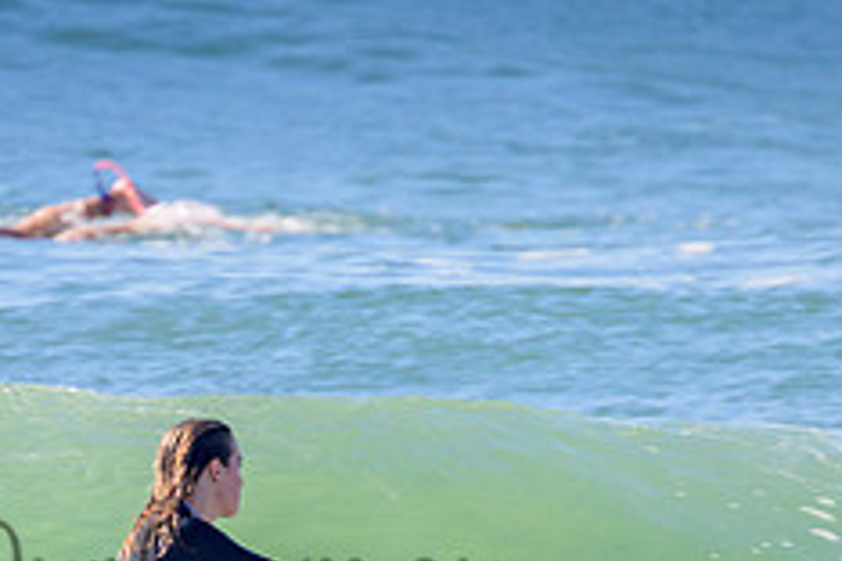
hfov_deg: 1.0
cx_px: 122
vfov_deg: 0.7
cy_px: 545
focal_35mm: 1985
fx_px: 46423
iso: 320
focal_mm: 800
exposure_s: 1/400
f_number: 11
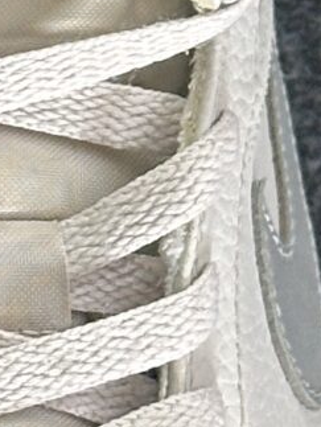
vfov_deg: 5.2
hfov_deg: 3.9
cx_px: -415
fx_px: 4689
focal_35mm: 380
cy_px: 517
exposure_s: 1/50
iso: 125
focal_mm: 6.86
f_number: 1.78
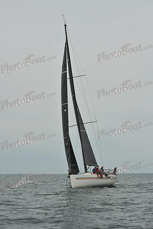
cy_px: 114
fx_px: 548
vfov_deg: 23.6
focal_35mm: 86
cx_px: 76
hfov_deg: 15.9
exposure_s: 1/1000
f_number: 11
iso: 320
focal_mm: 86
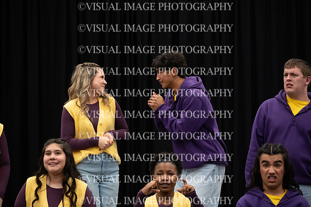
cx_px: 156
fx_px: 1433
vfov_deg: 8.3
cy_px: 104
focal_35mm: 166
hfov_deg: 12.4
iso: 8000
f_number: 6.3
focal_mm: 166
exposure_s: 1/160
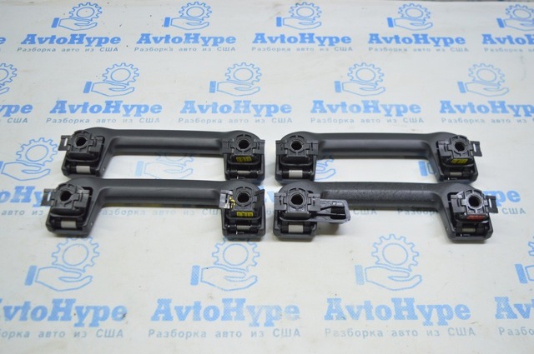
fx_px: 533
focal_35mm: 36
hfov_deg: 53.2
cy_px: 177
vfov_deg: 36.8
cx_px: 267
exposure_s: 1/40
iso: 400
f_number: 4
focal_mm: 24
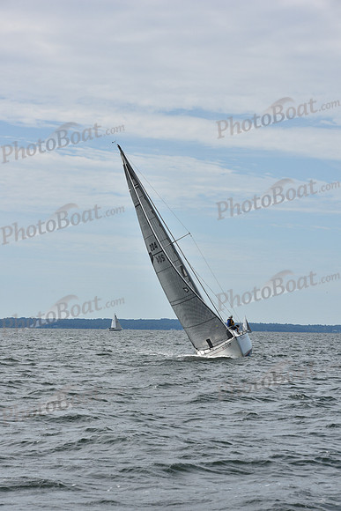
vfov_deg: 17.6
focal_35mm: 116
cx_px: 170
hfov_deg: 11.8
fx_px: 1647
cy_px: 256
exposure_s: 1/1000
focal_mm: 116
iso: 320
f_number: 11
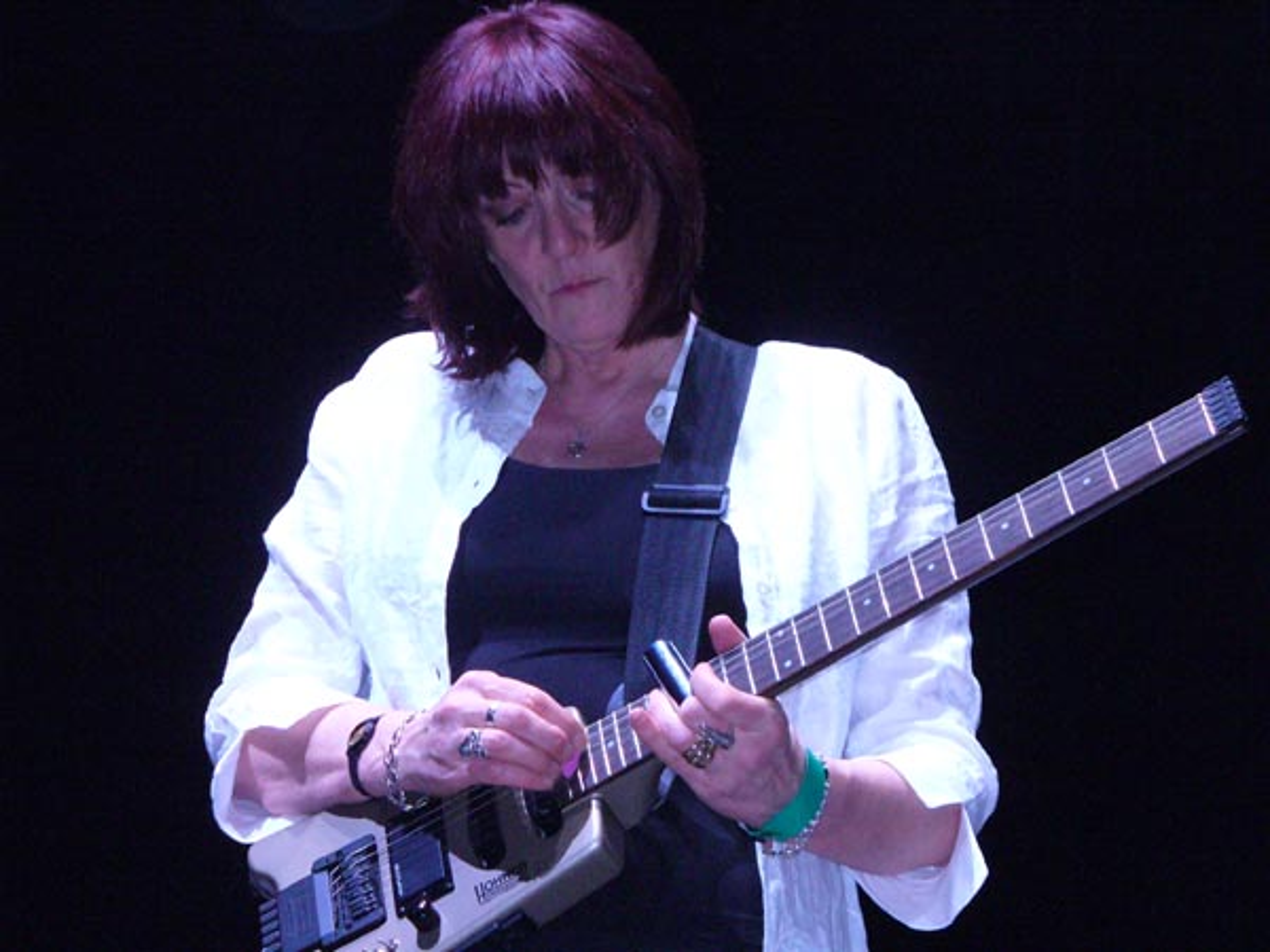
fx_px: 4659
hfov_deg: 15.5
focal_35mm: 127
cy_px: 476
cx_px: 635
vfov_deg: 11.7
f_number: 3.7
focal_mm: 21
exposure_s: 1/160
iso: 400
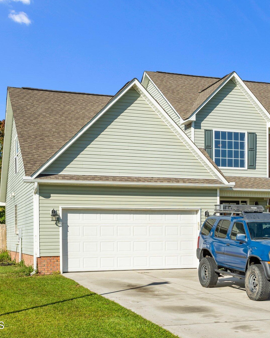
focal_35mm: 57
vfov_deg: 33.0
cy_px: 170
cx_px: 189
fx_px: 569
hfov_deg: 26.5
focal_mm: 40
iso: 160
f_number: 8
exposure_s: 1/640
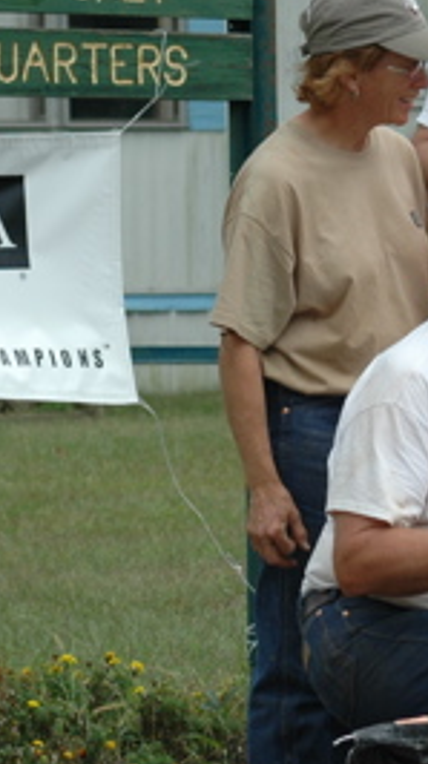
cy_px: 381
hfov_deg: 3.9
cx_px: 764
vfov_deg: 7.0
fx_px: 6274
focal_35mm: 310
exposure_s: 1/160
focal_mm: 82
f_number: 6.3
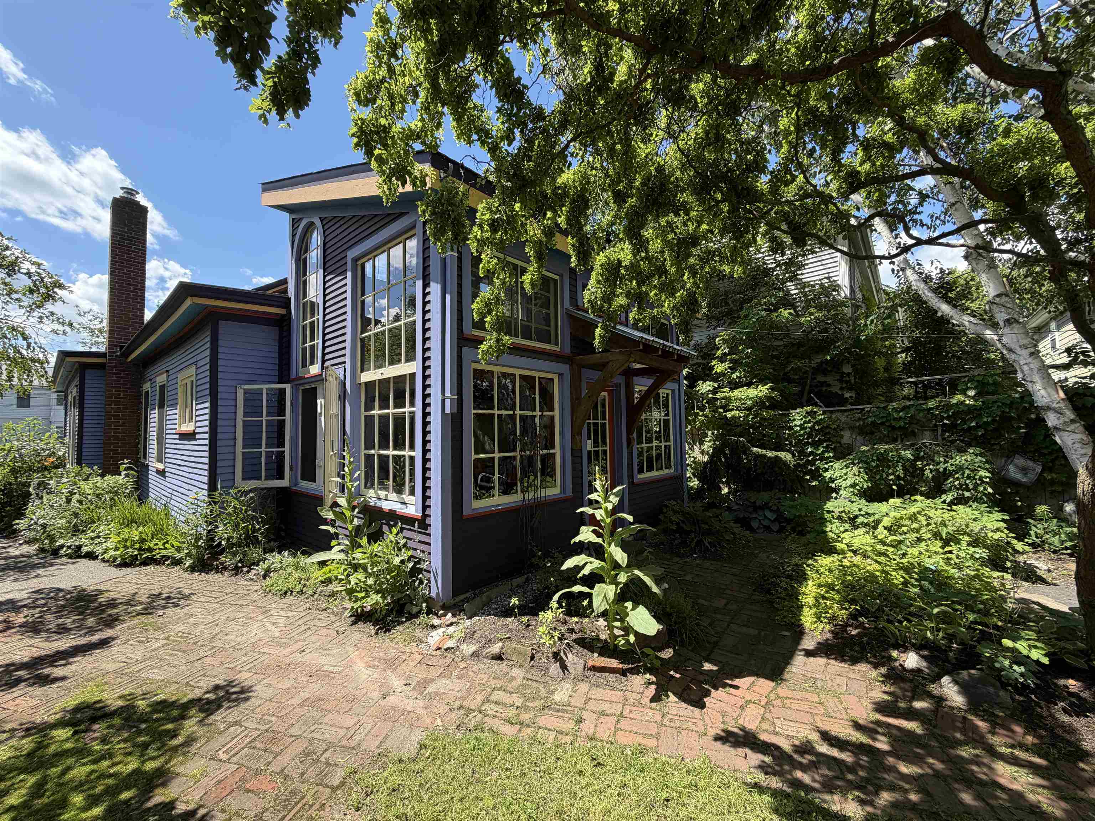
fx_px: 443
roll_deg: +1.7
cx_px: 548
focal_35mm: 14
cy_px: 410
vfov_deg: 85.7
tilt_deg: +2.8
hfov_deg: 102.1
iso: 40
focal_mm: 2.22
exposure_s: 1/651
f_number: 2.2
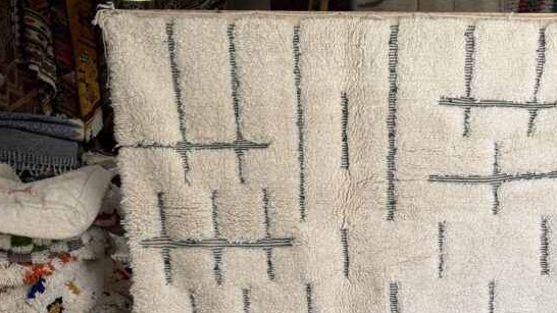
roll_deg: +0.1
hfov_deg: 41.6
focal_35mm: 49
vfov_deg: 23.4
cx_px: 365
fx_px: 724
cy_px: 311
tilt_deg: -12.6
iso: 80
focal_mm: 6.76
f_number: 1.78
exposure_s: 1/517
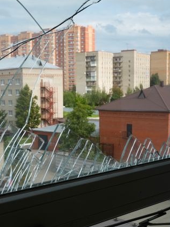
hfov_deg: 25.9
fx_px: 367
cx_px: 50
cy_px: 118
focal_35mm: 56
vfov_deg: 34.3
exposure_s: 1/160
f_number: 22
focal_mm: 35
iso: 1000
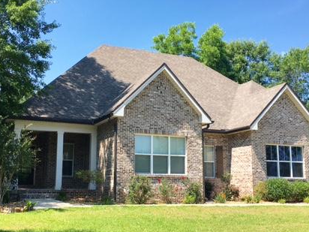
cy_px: 131
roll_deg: -0.4
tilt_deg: +9.1
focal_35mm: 45
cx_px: 142
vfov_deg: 32.1
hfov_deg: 42.0
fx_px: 402
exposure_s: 1/810
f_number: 2.2
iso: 25
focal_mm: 4.15
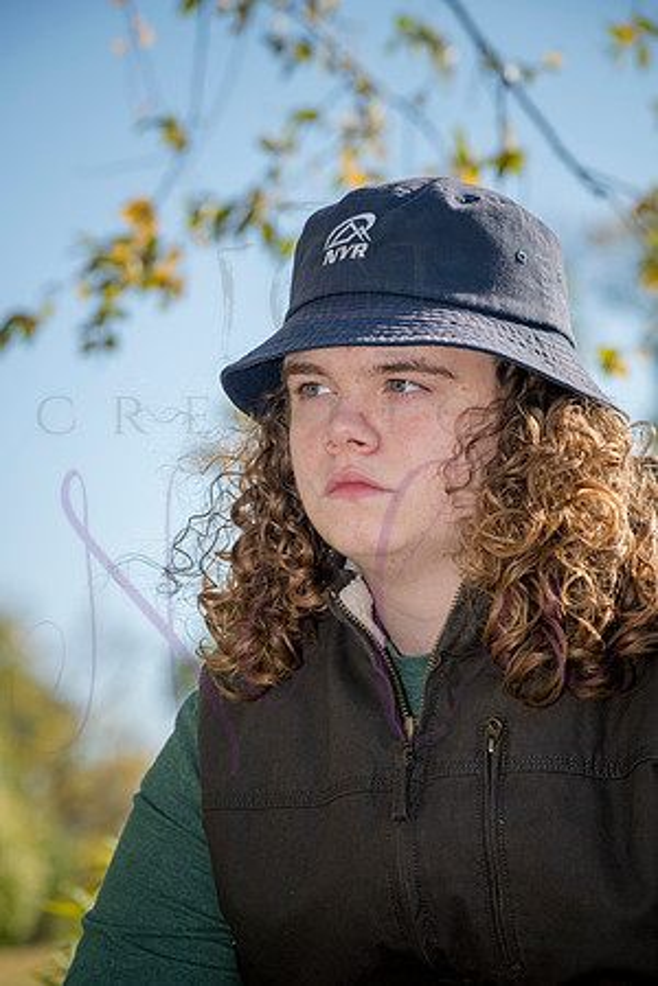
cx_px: 329
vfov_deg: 18.3
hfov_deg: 12.2
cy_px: 493
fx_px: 3070
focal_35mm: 112
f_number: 7.1
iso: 640
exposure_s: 1/800
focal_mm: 112
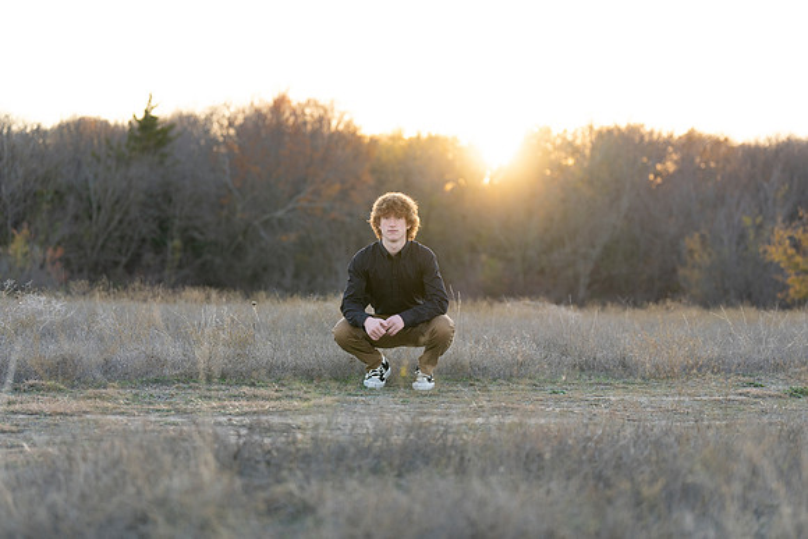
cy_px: 270
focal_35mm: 94
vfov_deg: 14.6
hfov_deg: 21.7
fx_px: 2110
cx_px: 404
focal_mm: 94
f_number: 2.8
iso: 320
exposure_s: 1/320
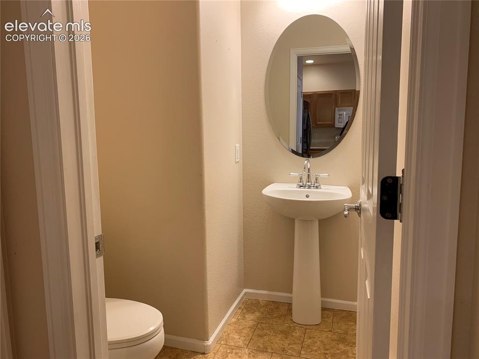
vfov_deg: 53.0
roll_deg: +0.4
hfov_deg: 67.3
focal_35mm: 26
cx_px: 240
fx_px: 360
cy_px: 180
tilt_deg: -6.5
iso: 100
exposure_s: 1/60
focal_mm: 4.25
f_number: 1.8
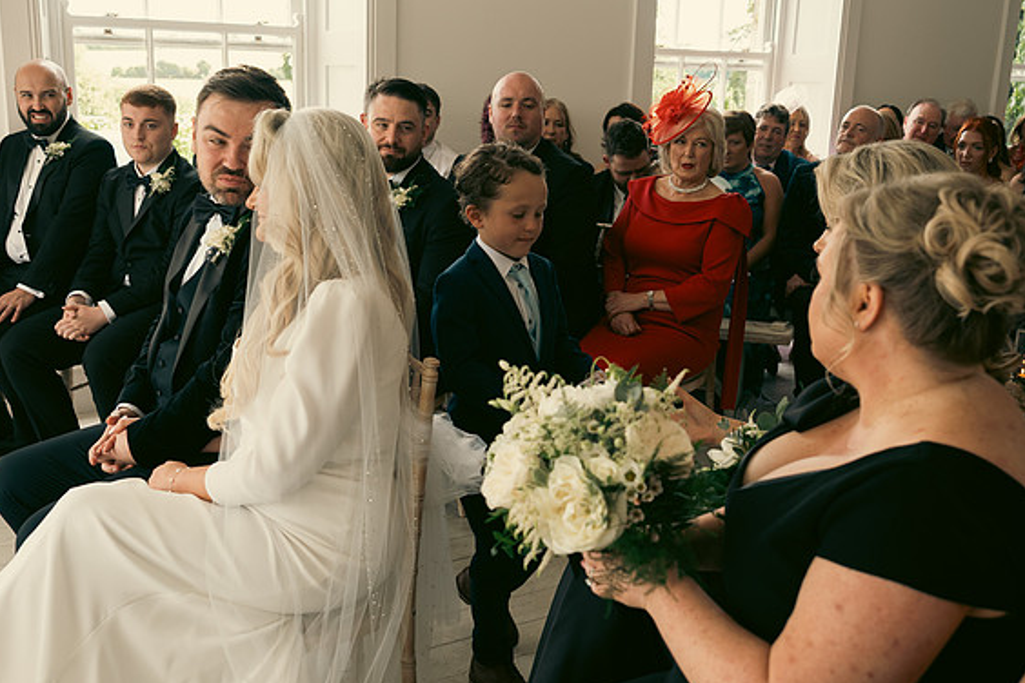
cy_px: 346
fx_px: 1053
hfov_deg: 51.9
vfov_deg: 35.9
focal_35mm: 37
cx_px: 500
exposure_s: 1/160
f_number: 3.5
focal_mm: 24
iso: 320
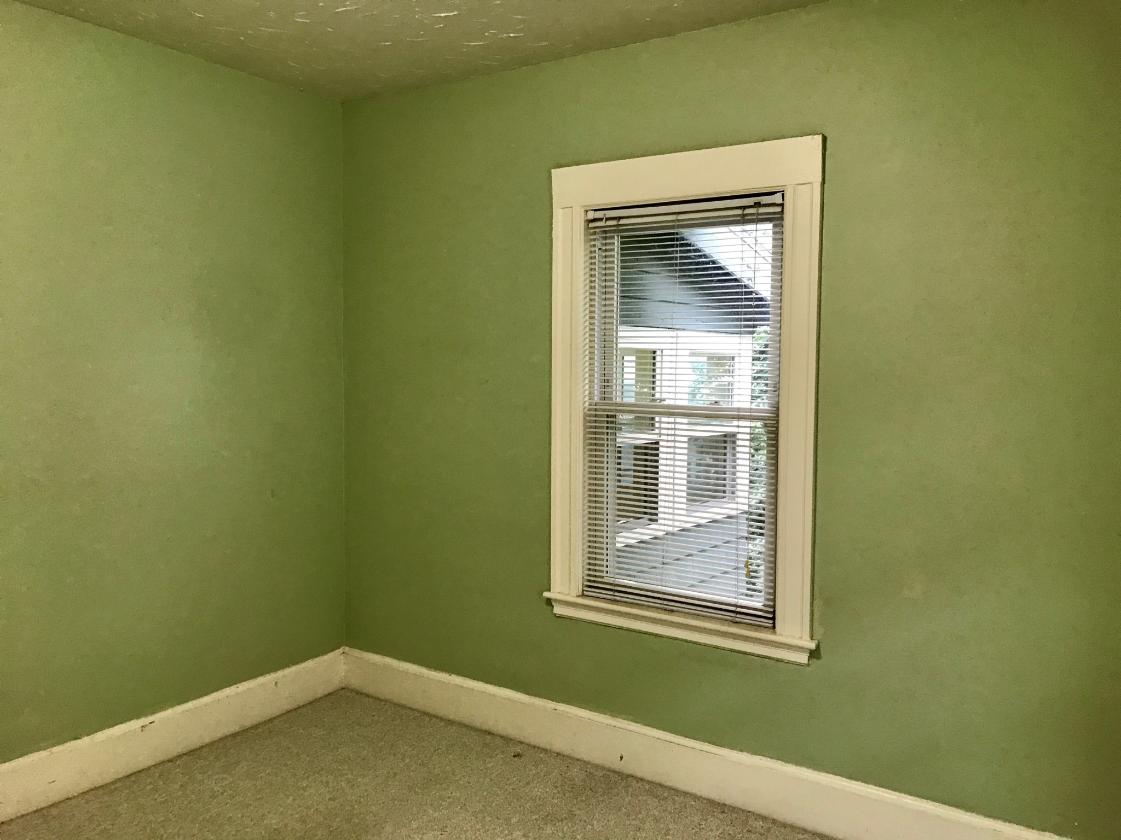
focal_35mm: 28
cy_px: 420
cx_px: 560
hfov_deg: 63.4
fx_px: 907
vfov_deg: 49.7
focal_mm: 3.99
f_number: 1.8
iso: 40
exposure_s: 1/17
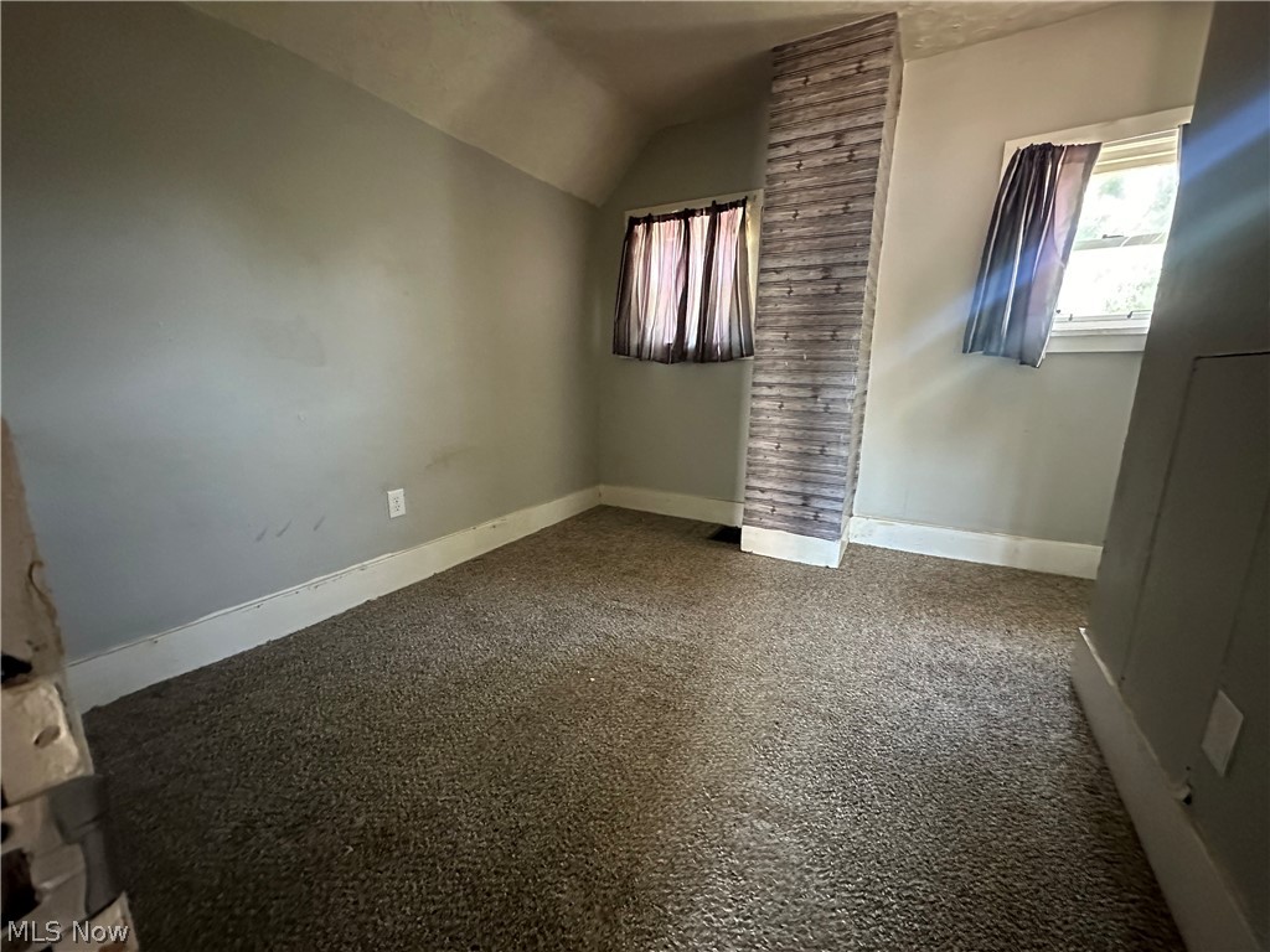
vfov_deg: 85.7
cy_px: 476
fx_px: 514
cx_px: 635
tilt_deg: -11.1
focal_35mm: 14
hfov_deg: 102.1
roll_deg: -0.6
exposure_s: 1/48
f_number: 2.2
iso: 1250
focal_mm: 2.22
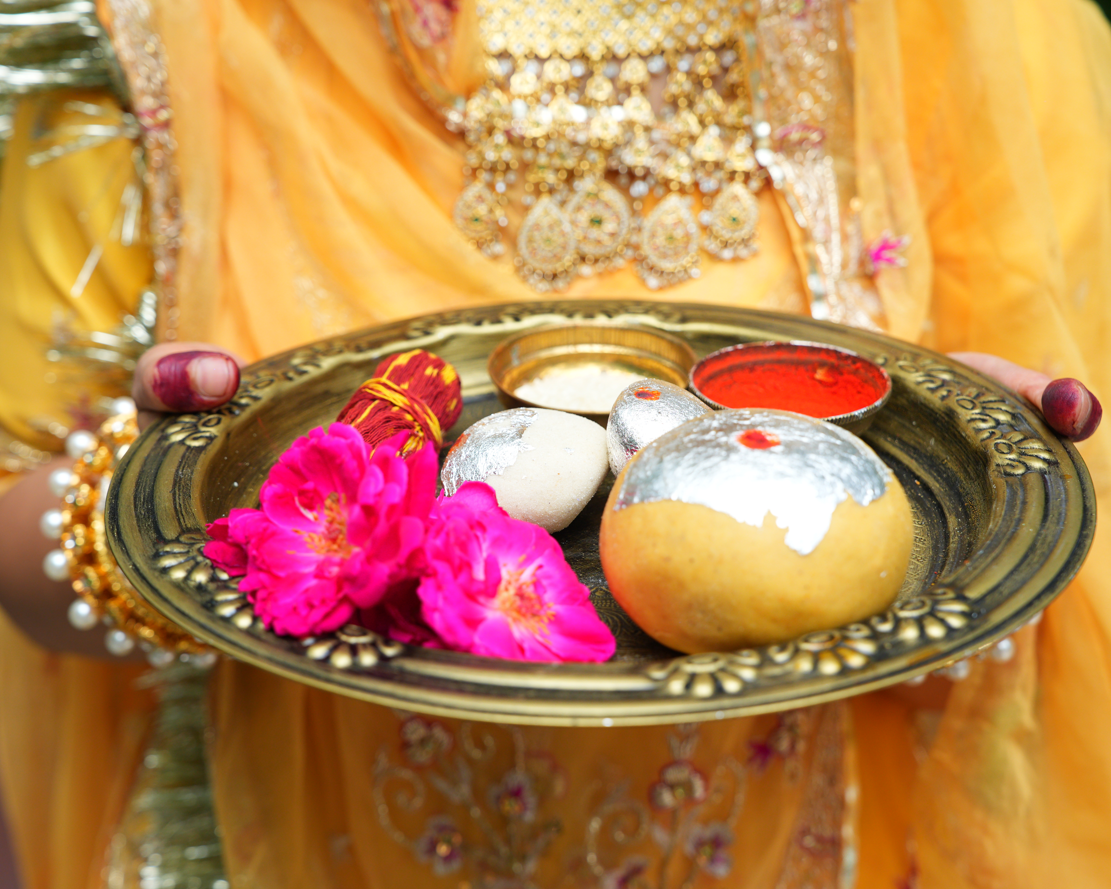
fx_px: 2598
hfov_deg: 24.1
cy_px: 444
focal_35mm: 79
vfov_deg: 19.4
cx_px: 516
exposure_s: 1/500
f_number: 5
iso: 500
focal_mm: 70
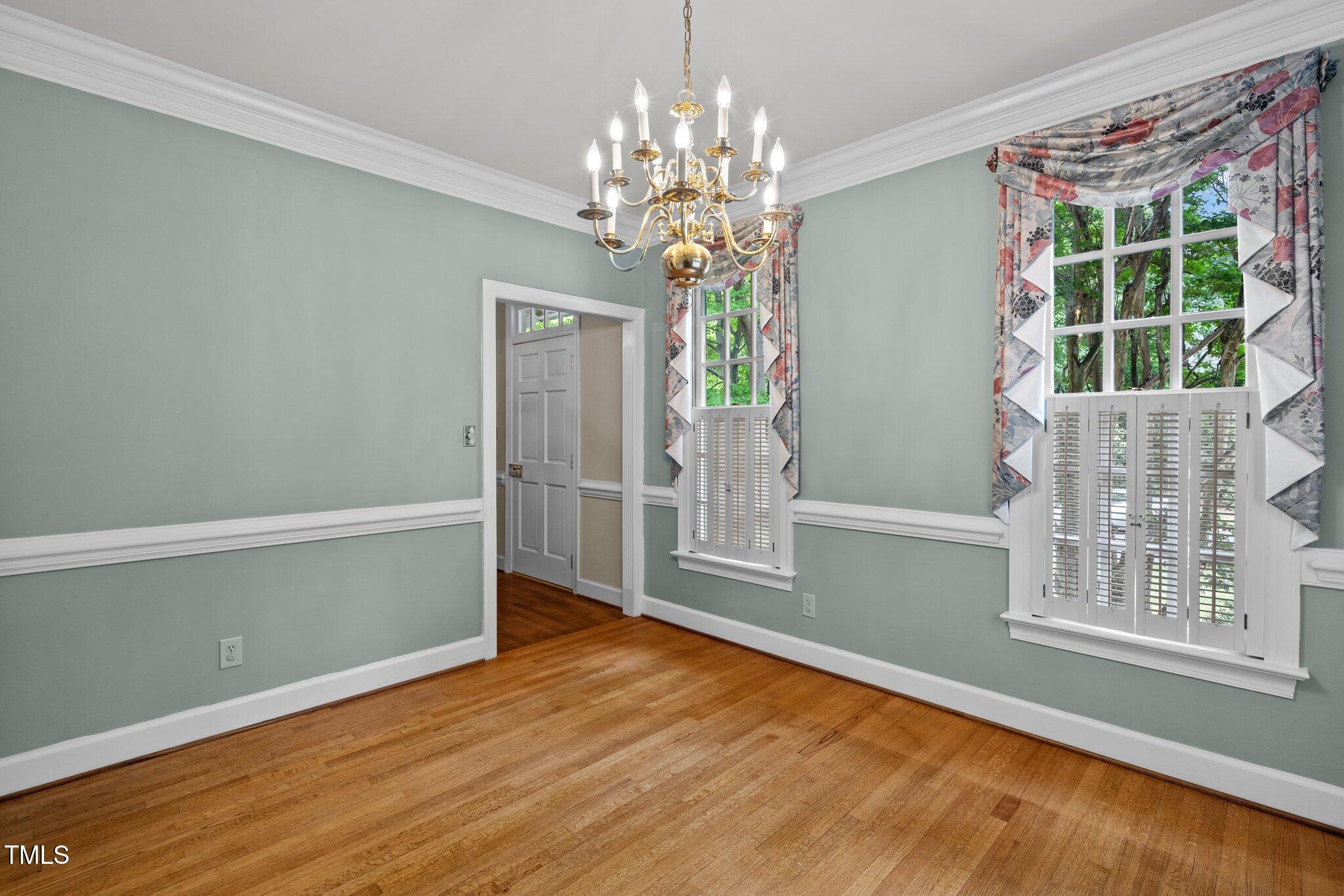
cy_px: 448
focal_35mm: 16
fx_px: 597
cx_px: 672
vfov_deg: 73.7
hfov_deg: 96.7
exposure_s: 1/2
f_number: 8
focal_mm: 16
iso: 400
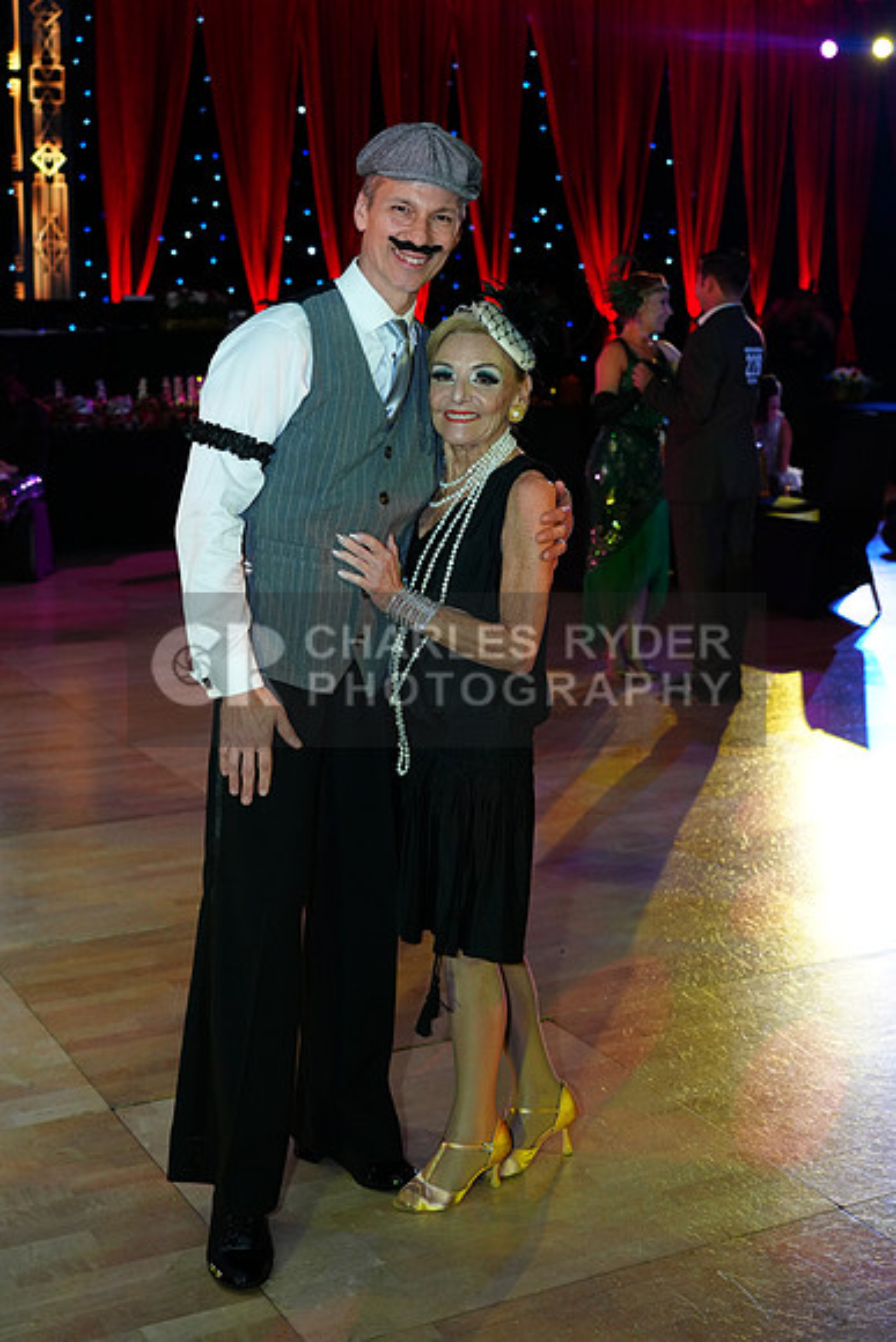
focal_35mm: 47
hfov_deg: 28.7
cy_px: 671
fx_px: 1753
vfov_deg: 41.9
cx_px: 448
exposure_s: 1/250
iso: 2000
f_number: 4.5
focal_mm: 47
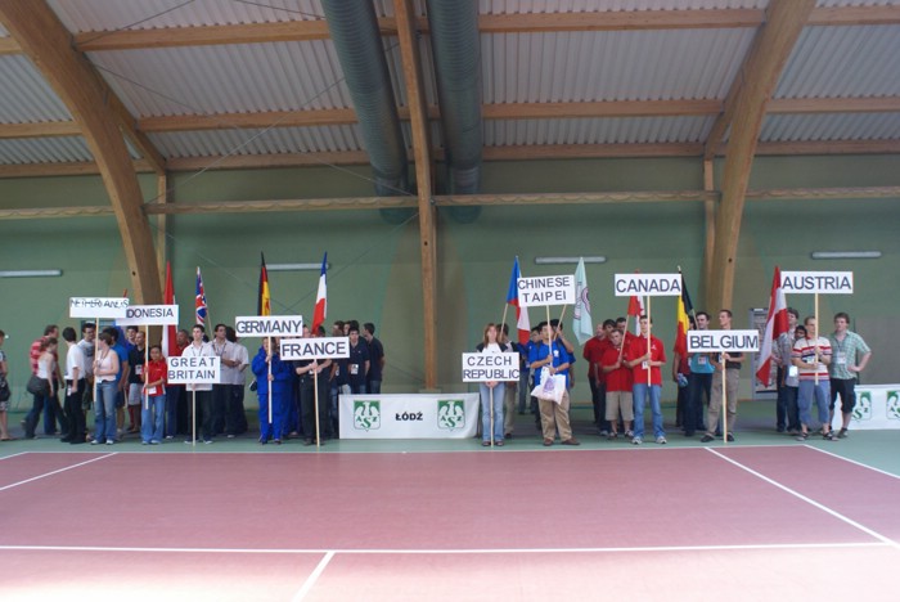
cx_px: 450
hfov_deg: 57.2
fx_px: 826
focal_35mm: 33
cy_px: 301
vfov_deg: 40.0
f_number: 5.6
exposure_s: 1/25
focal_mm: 22
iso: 400
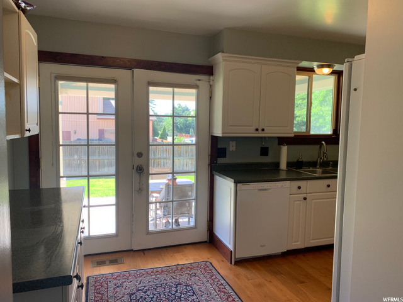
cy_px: 151
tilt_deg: -5.1
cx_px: 202
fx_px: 303
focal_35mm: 26
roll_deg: -1.2
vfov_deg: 53.1
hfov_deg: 67.3
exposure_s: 1/121
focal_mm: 4.25
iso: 50
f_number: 1.8
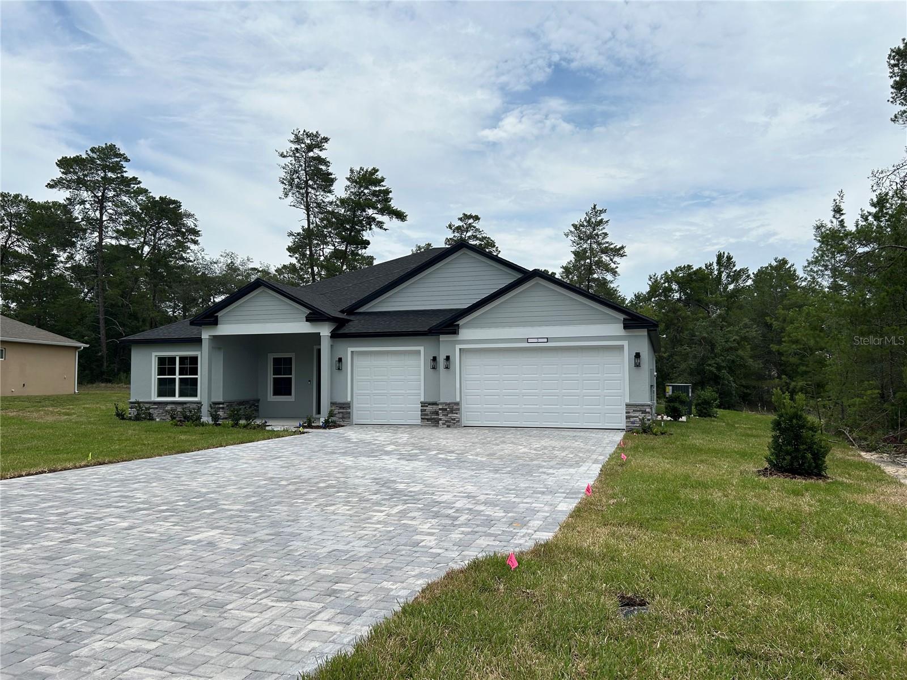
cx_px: 454
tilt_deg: +5.0
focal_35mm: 26
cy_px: 340
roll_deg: +1.5
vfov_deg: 53.1
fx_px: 681
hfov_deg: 67.3
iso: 50
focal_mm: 5.7
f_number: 1.5
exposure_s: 1/8000
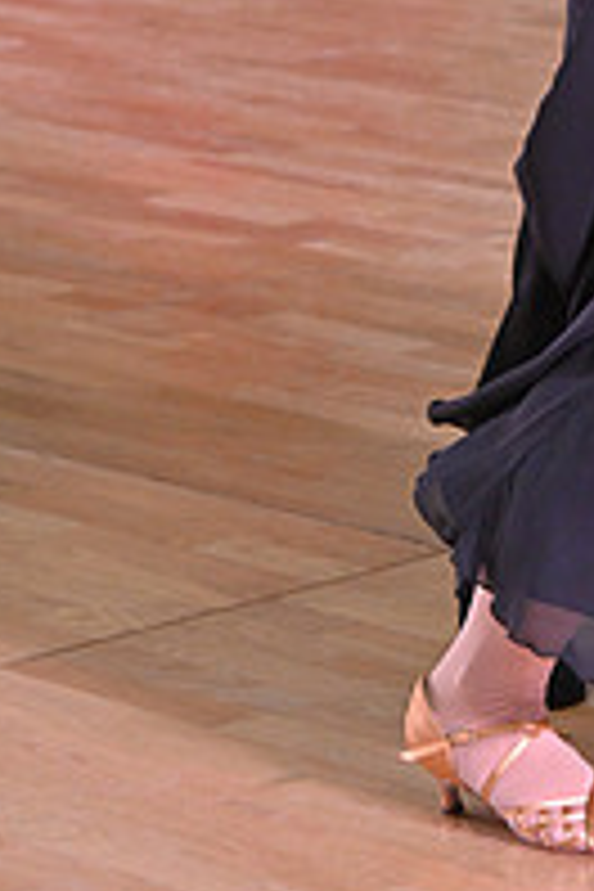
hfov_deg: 5.1
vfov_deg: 7.6
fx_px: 6657
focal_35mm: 269
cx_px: 763
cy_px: -256
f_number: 5
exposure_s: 1/320
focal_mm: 92
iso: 2500
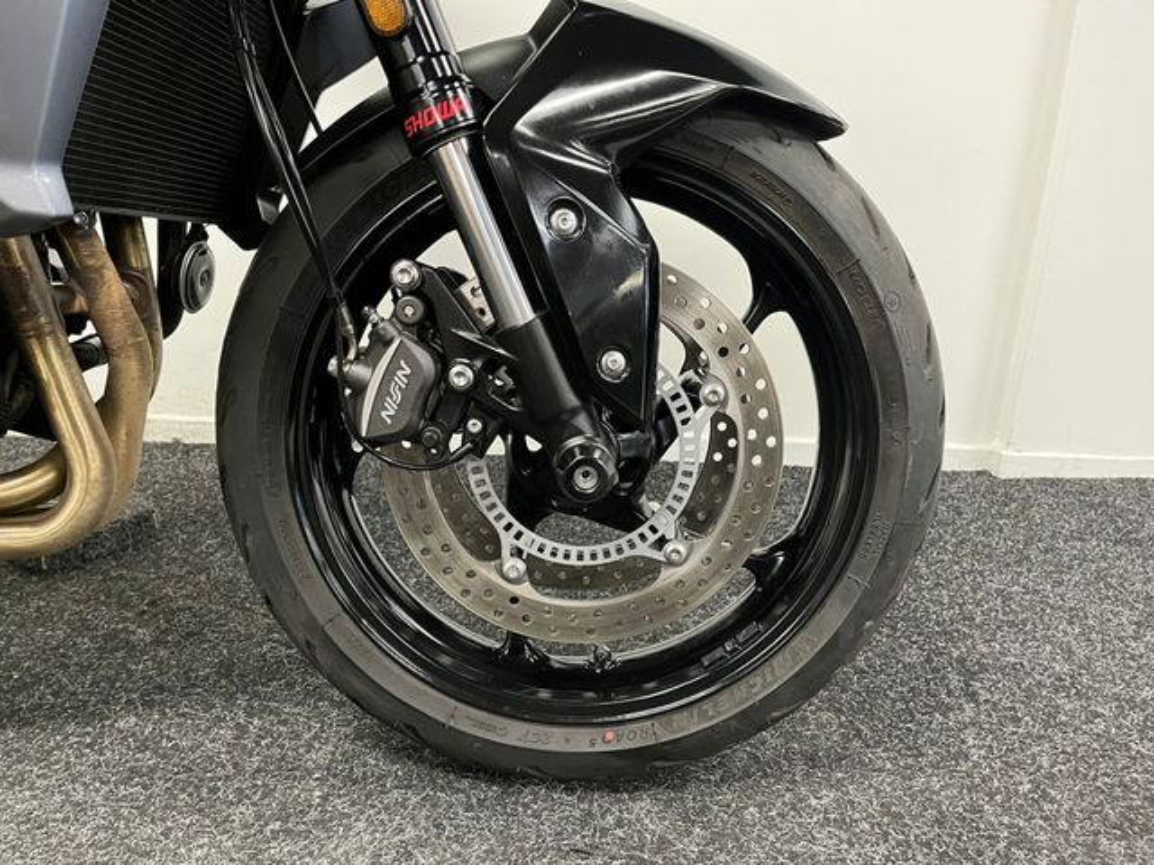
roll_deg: -1.5
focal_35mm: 26
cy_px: 432
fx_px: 867
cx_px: 577
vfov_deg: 53.1
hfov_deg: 67.3
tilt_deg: -18.2
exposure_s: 1/33
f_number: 1.6
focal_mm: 5.1
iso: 400
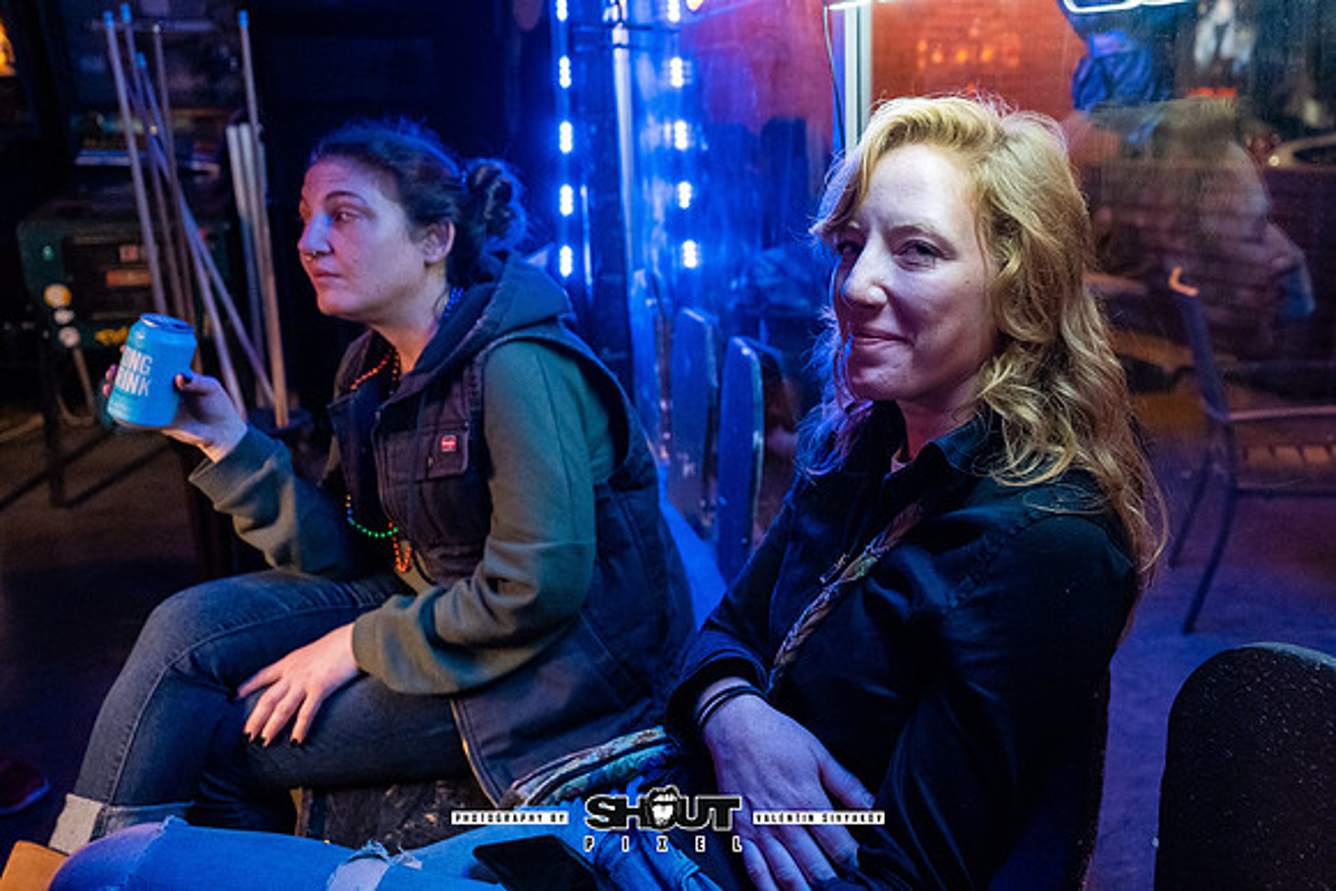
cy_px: 378
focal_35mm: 31
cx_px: 820
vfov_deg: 42.8
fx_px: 1133
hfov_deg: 60.4
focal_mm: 24
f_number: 2.8
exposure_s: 1/125
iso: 3200
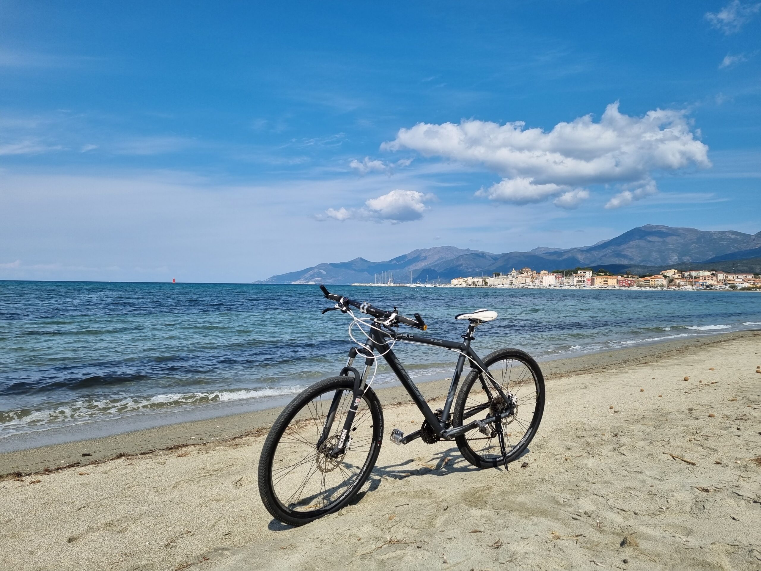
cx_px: 380
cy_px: 286
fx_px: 572
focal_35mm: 26
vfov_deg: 53.1
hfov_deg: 67.3
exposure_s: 1/4240
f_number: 1.8
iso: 50
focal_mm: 5.4
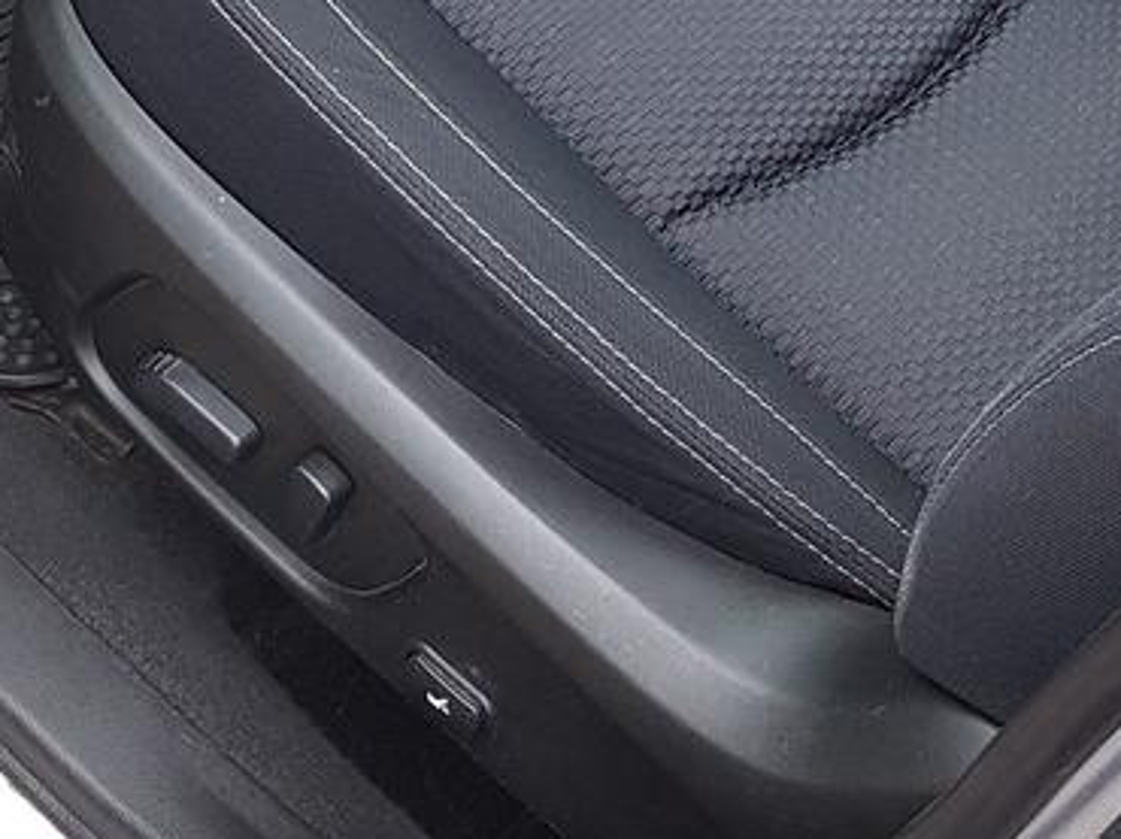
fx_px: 2913
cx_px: -400
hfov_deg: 19.8
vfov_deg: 15.3
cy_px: -388
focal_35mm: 90
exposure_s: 1/50
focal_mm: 4.2
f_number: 1.7
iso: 64
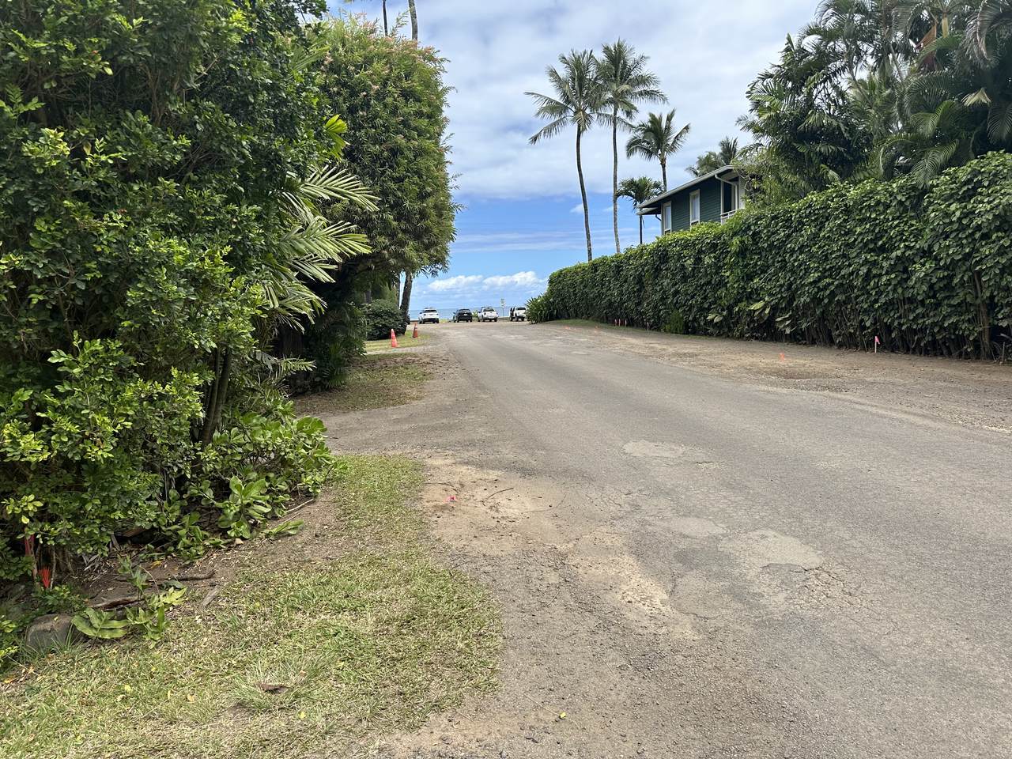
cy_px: 380
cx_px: 506
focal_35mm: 24
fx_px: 702
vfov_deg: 56.8
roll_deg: +1.7
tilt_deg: -7.6
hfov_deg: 71.6
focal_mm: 6.86
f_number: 1.78
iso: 80
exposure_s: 1/3356
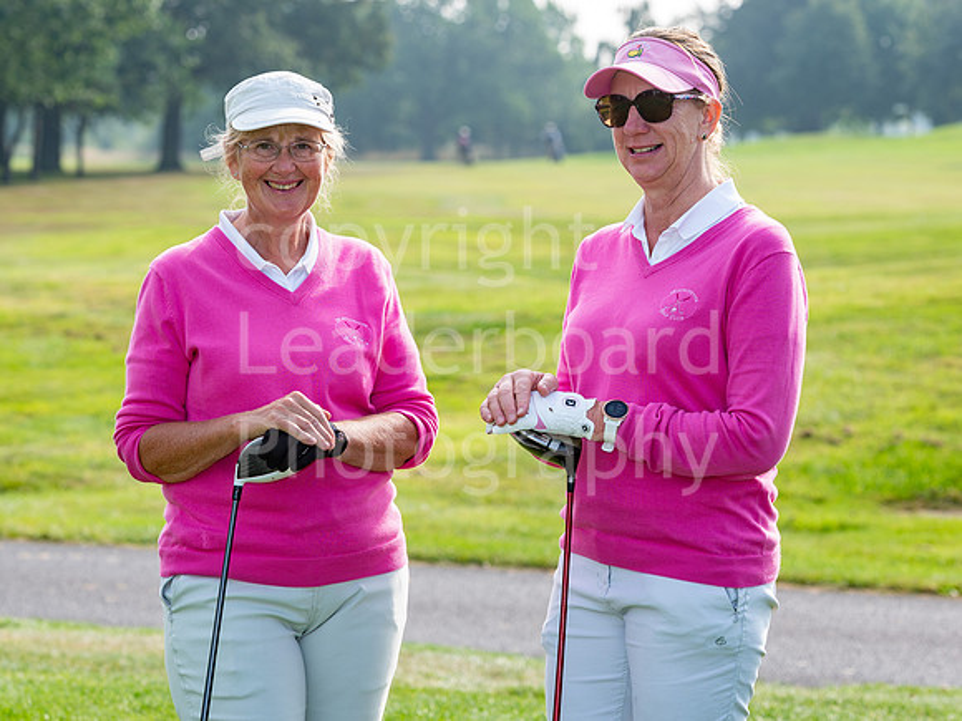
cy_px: 301
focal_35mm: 152
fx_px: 4227
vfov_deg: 9.8
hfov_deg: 13.0
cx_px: 448
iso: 100
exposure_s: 1/200
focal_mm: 120
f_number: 6.3
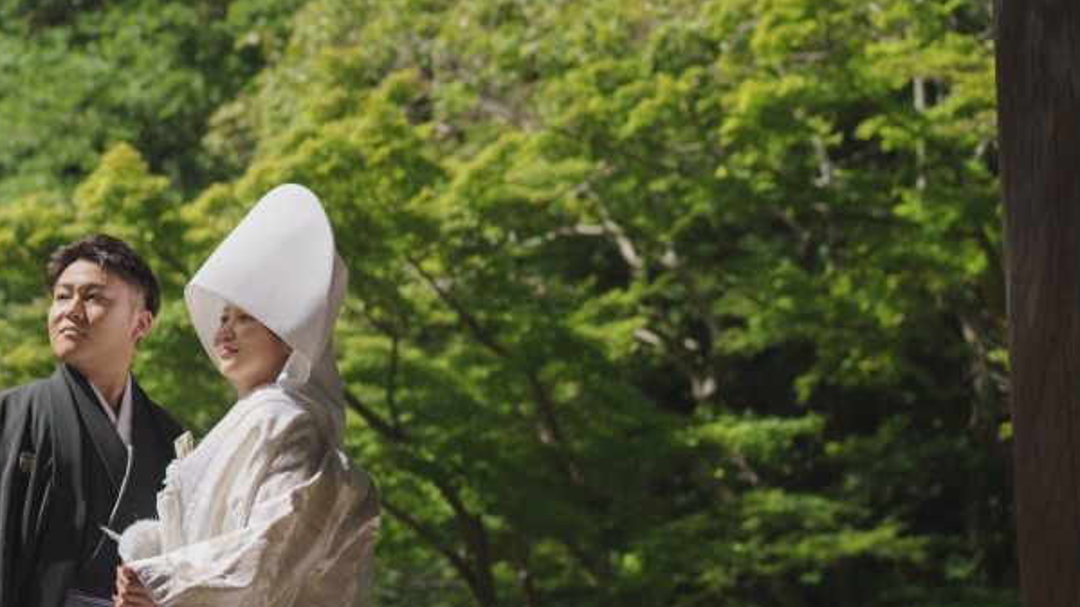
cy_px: 420
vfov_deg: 15.6
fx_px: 2205
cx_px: 440
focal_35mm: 77
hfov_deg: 27.5
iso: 100
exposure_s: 1/2500
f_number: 2.8
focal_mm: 55
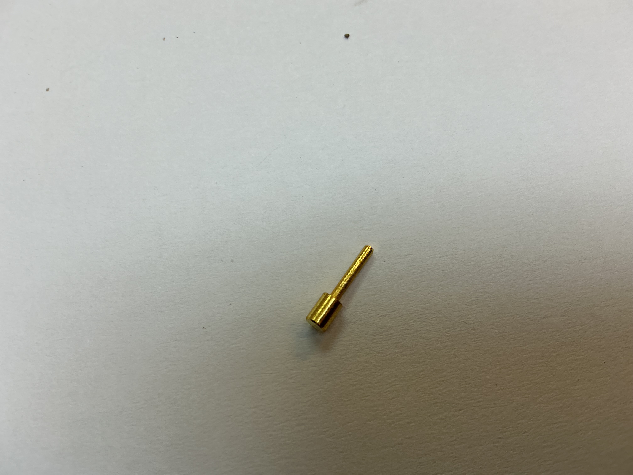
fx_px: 530
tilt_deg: -73.3
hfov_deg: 61.7
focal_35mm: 29
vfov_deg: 48.2
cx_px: 316
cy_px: 238
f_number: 1.8
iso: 20
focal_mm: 3
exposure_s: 1/100
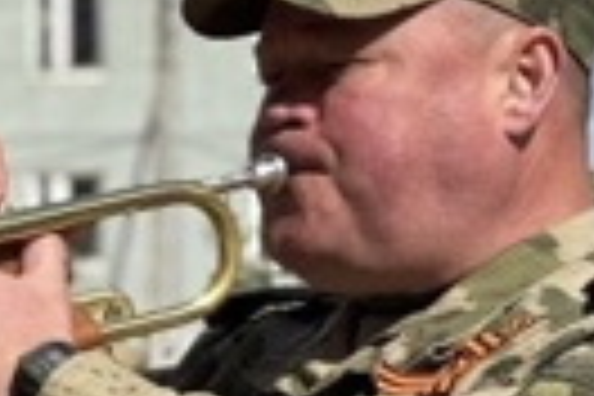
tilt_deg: +0.2
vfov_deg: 5.4
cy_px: 396
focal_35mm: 252
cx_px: -529
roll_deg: +0.3
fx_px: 4158
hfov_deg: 7.9
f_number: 1.78
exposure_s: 1/6536
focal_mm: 6.76
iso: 64
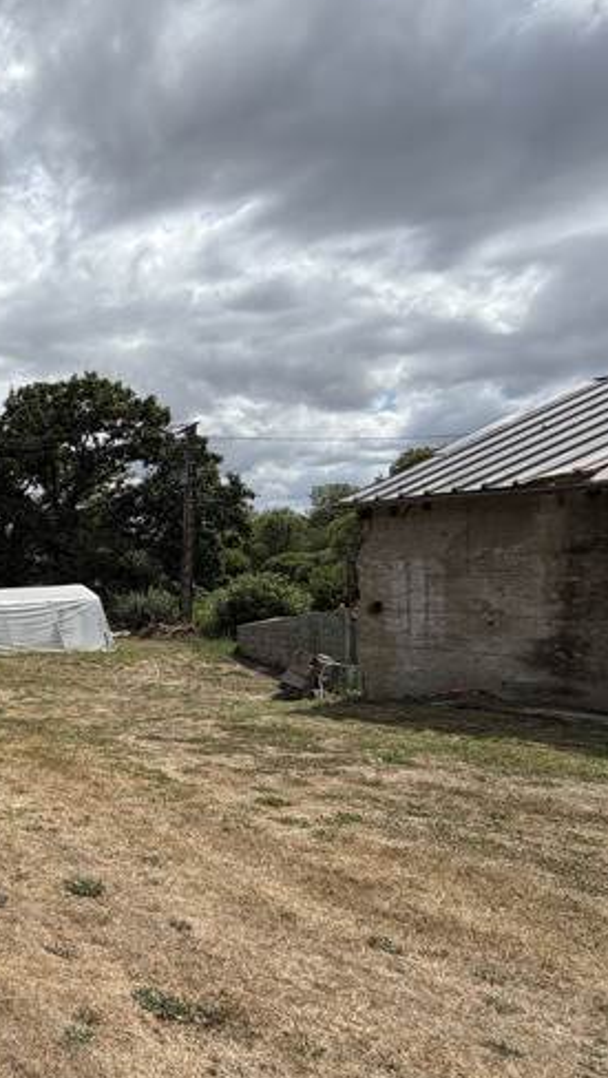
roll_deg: +0.5
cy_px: 592
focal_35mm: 25
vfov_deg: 73.8
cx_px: -206
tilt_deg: -2.9
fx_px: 716
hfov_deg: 32.6
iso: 20
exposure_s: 1/1339
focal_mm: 2.22
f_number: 2.2
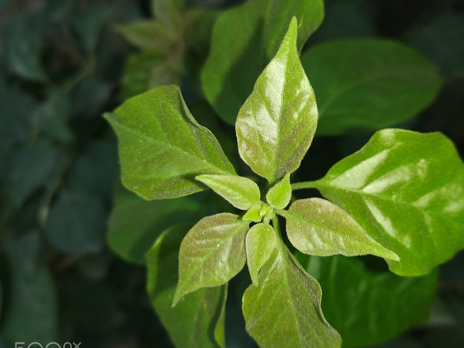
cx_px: 278
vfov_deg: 44.1
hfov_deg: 56.4
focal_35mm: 32
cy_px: 183
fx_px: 429
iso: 125
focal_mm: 3.81
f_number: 2.2
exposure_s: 1/100
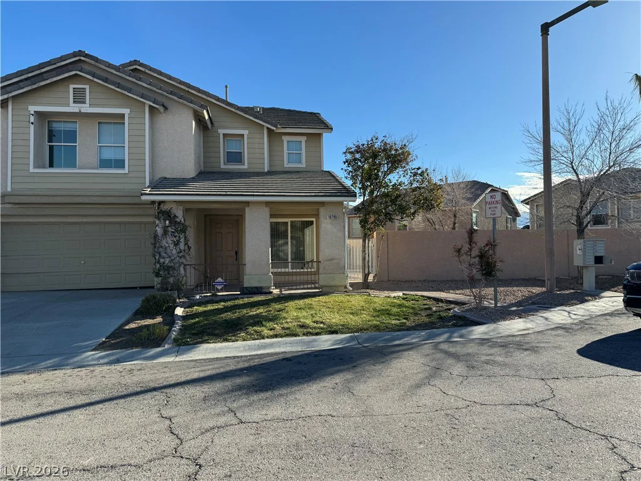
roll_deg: +0.2
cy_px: 240
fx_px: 444
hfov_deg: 71.6
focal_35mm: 24
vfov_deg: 56.8
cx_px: 320
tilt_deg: +1.1
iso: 80
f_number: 1.78
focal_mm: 6.86
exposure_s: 1/3413
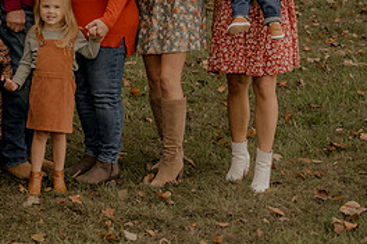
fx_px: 1498
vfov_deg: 9.3
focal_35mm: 147
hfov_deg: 13.7
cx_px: -14
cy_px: -8
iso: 250
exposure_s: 1/160
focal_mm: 45
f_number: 2.8
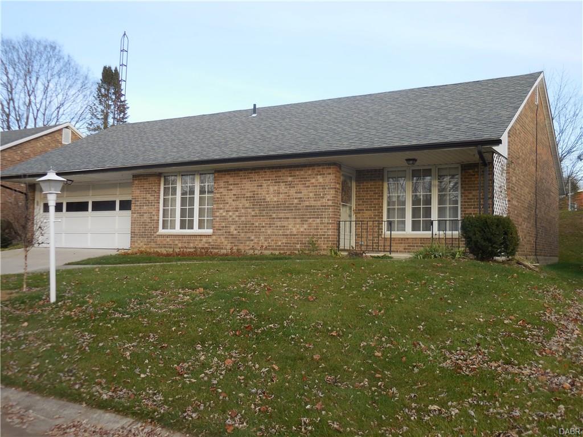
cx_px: 292
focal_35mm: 33
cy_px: 218
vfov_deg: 42.9
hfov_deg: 55.4
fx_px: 556
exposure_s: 1/125
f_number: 3.7
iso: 125
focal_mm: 5.9
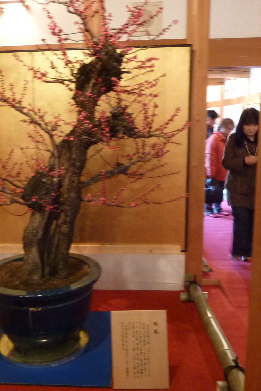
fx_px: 381
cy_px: 195
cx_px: 83
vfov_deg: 54.4
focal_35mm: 35
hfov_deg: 37.4
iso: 400
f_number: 3.3
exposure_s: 1/8
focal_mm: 4.1
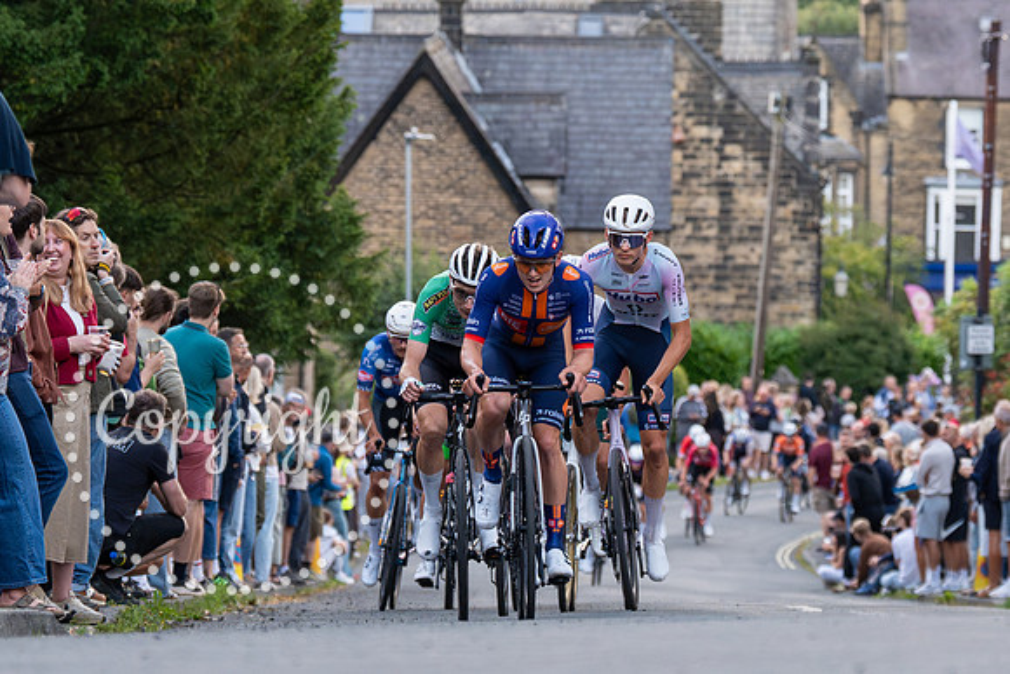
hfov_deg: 9.6
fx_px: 6001
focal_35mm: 214
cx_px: 512
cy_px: 181
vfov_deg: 6.4
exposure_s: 1/800
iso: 2000
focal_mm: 105
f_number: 3.5
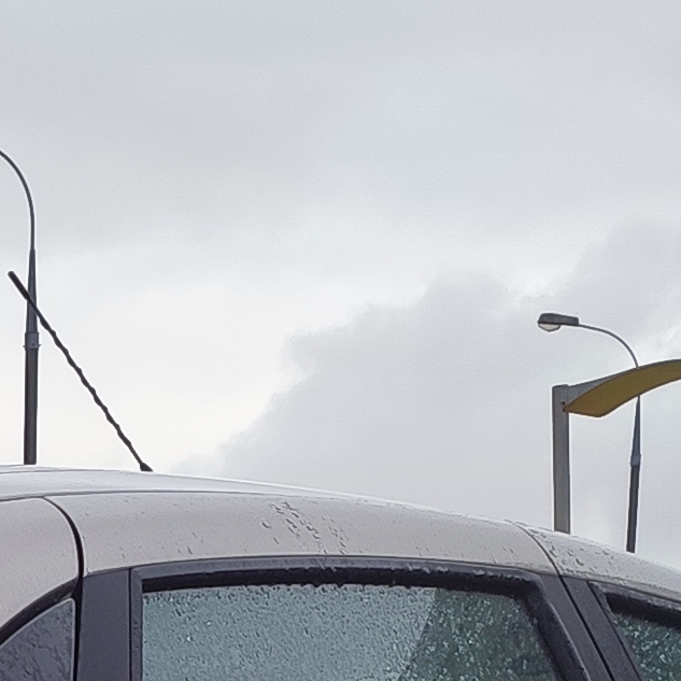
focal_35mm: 110
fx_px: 2448
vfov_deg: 13.4
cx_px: -495
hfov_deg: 14.2
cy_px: 1389
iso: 50
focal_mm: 4.74
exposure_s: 1/334
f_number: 1.79
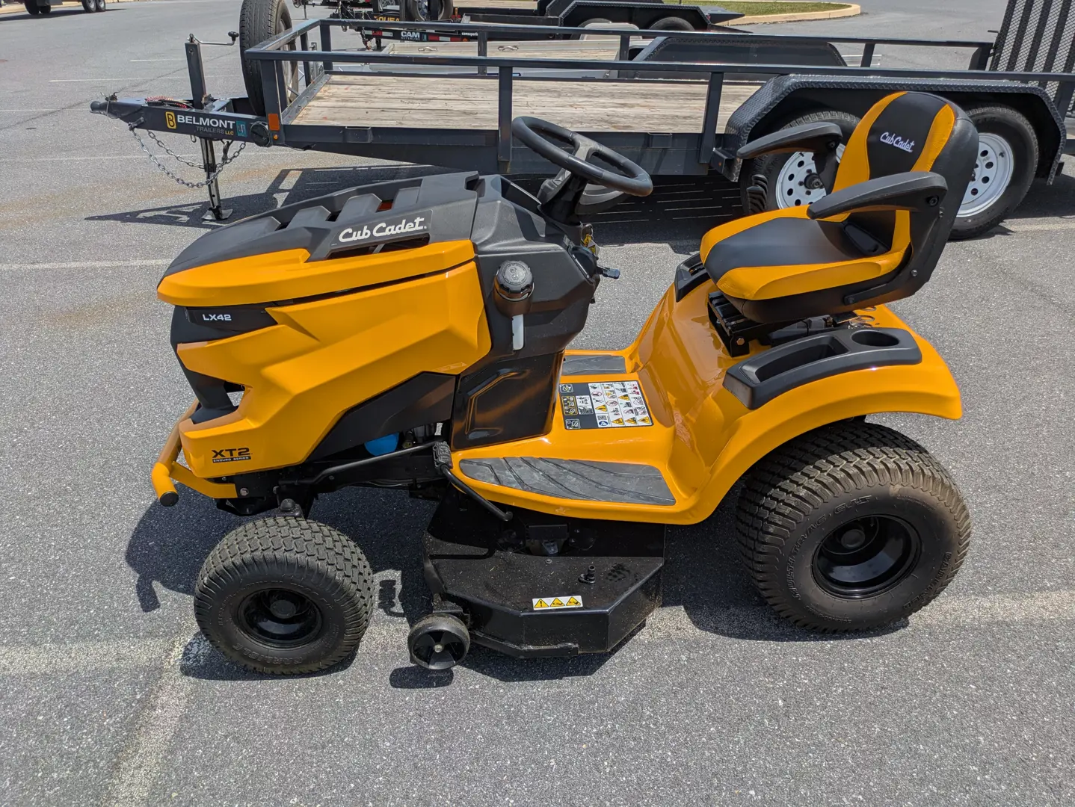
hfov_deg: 69.4
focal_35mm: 25
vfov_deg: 54.9
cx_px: 538
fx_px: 777
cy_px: 404
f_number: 1.89
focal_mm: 5.43
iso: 48
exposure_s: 1/4184
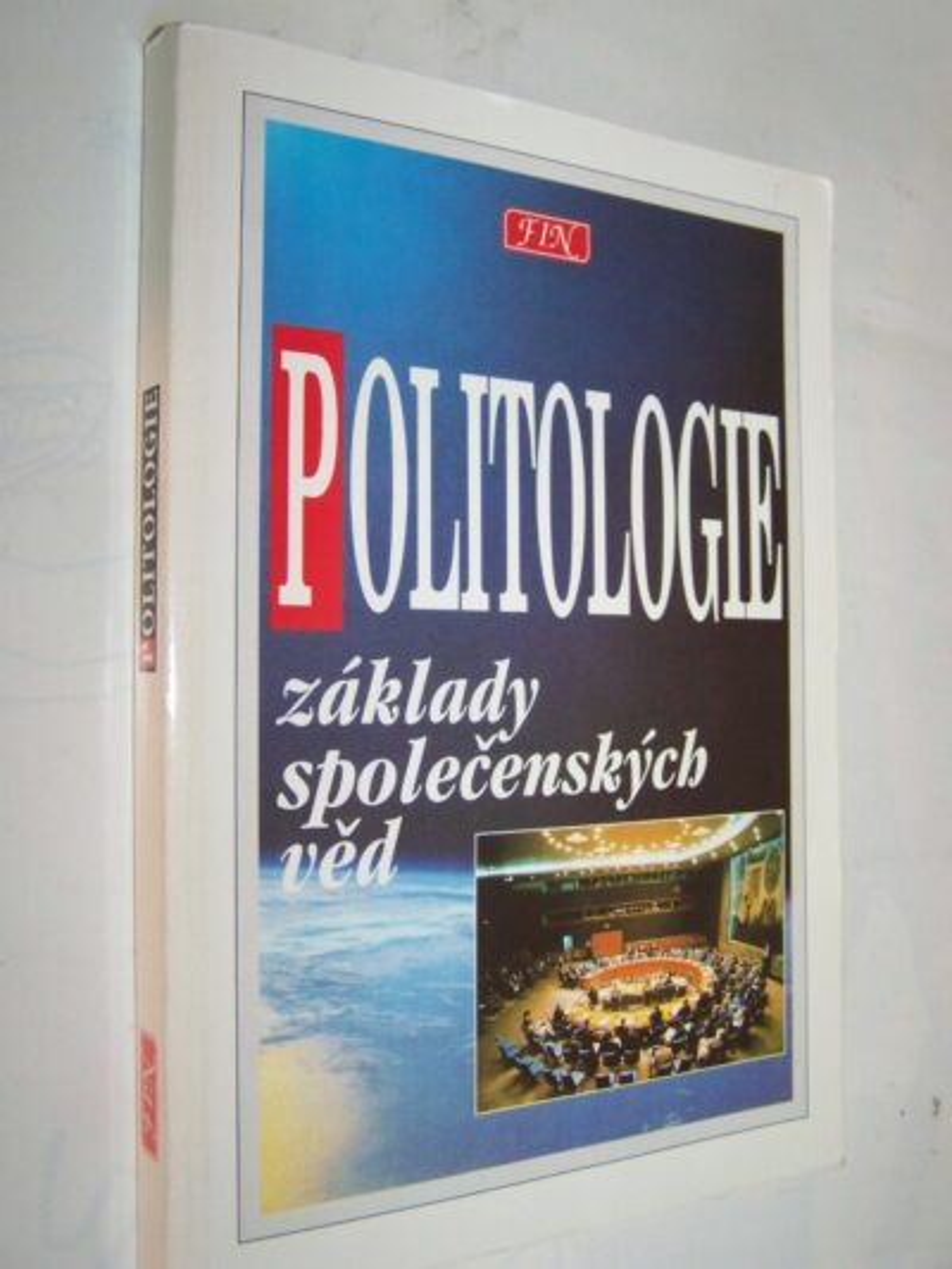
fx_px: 1393
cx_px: 476
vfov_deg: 49.0
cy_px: 634
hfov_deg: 37.7
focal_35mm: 38
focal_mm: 6.3
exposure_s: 1/40
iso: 200
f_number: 2.8
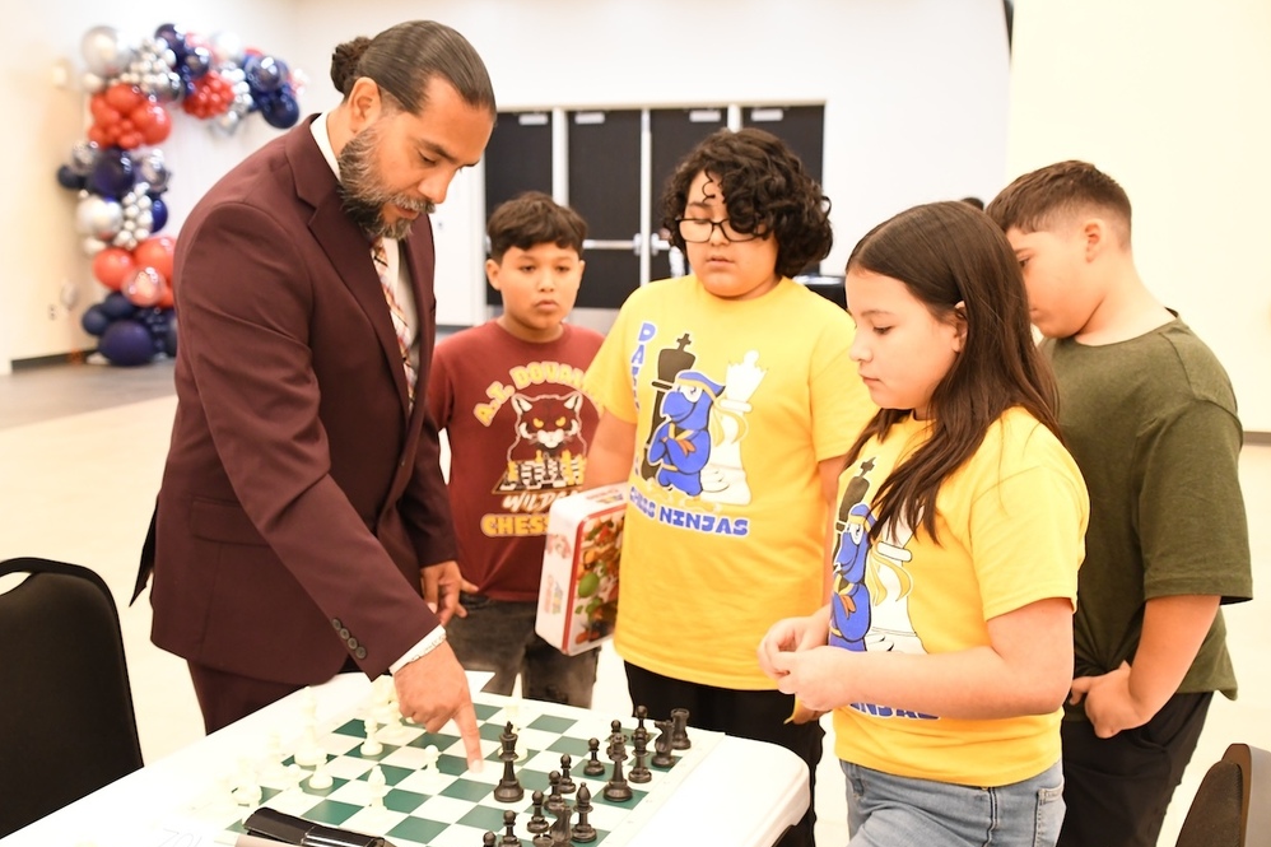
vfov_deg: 33.4
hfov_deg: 48.5
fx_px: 1412
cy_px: 433
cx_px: 621
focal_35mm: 40
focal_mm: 26
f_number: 5.6
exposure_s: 1/160
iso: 3200
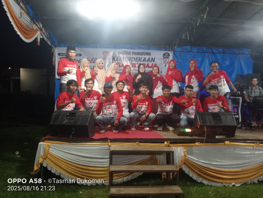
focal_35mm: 28
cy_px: 99
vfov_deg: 49.9
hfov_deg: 63.4
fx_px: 213
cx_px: 132
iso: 727
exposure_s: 1/25
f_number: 1.8
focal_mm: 3.98
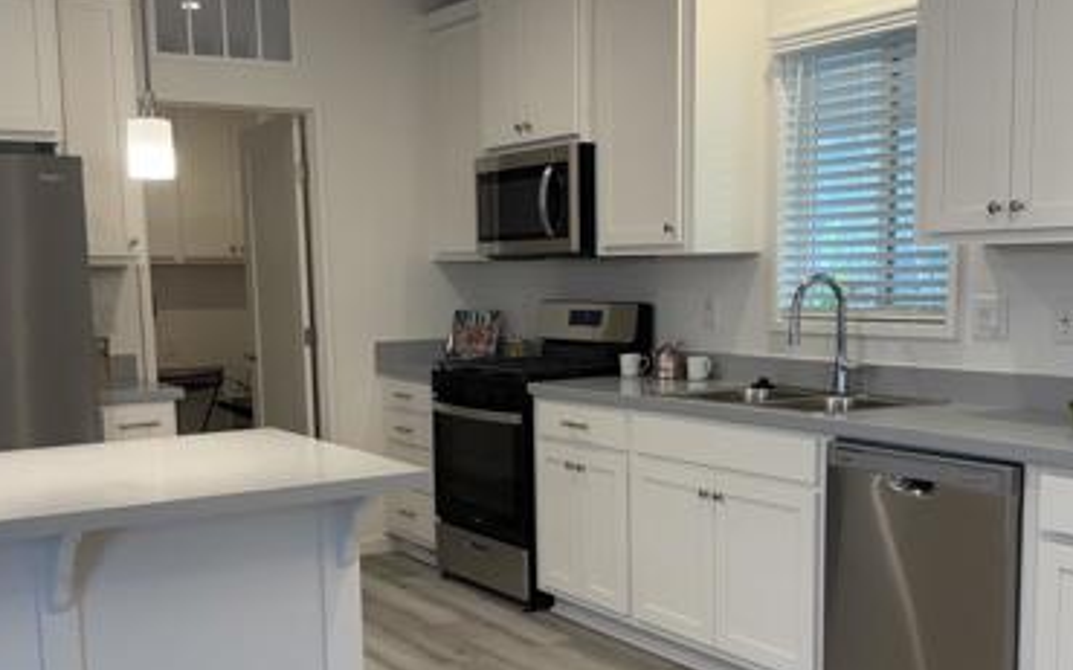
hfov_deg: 45.3
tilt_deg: -7.0
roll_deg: +0.8
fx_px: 1286
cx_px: 522
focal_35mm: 44
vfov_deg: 29.0
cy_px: 450
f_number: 1.78
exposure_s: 1/137
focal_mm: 6.76
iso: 200
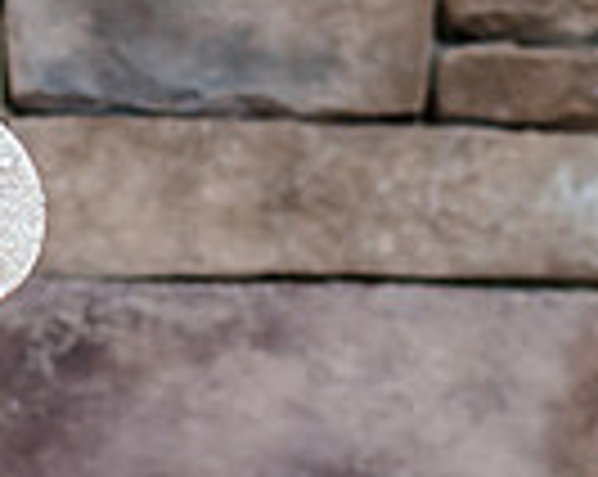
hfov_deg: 13.0
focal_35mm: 148
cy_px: 677
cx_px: 135
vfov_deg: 10.1
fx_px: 2616
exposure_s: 1/200
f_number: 2
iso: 1000
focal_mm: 35
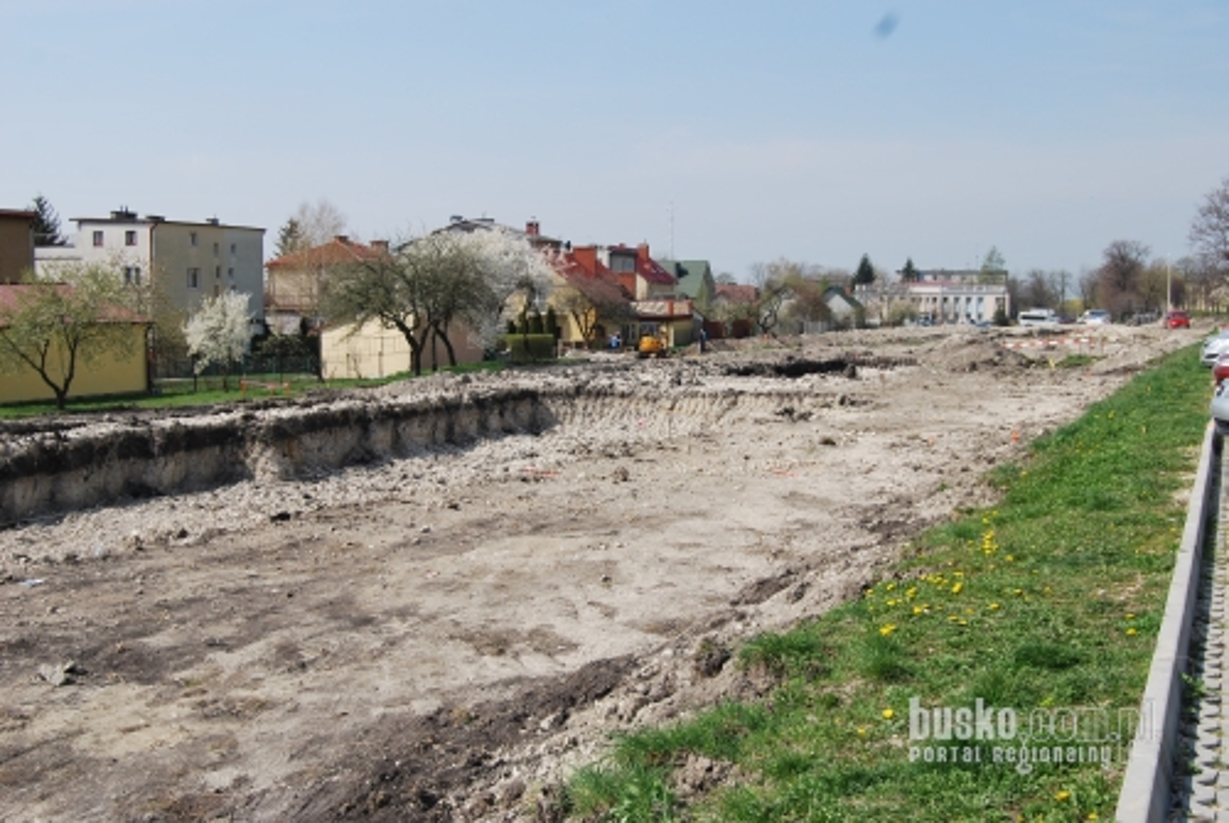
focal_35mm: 42
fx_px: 1436
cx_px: 614
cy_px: 412
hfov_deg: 46.3
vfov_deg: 32.0
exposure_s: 1/250
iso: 100
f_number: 8
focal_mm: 28
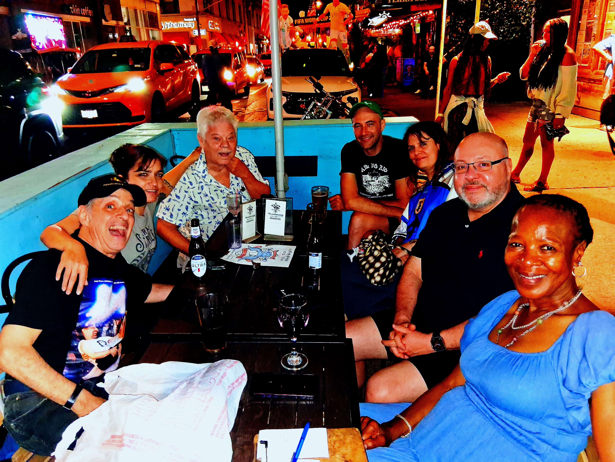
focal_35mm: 26
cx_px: 308
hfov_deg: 67.3
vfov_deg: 53.1
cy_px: 231
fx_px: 462
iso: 640
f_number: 1.8
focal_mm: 3.98
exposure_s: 1/24
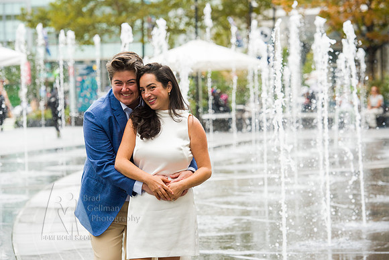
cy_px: 130
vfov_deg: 11.0
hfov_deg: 16.4
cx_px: 194
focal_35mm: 125
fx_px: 1351
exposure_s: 1/500
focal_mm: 125
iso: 800
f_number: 5
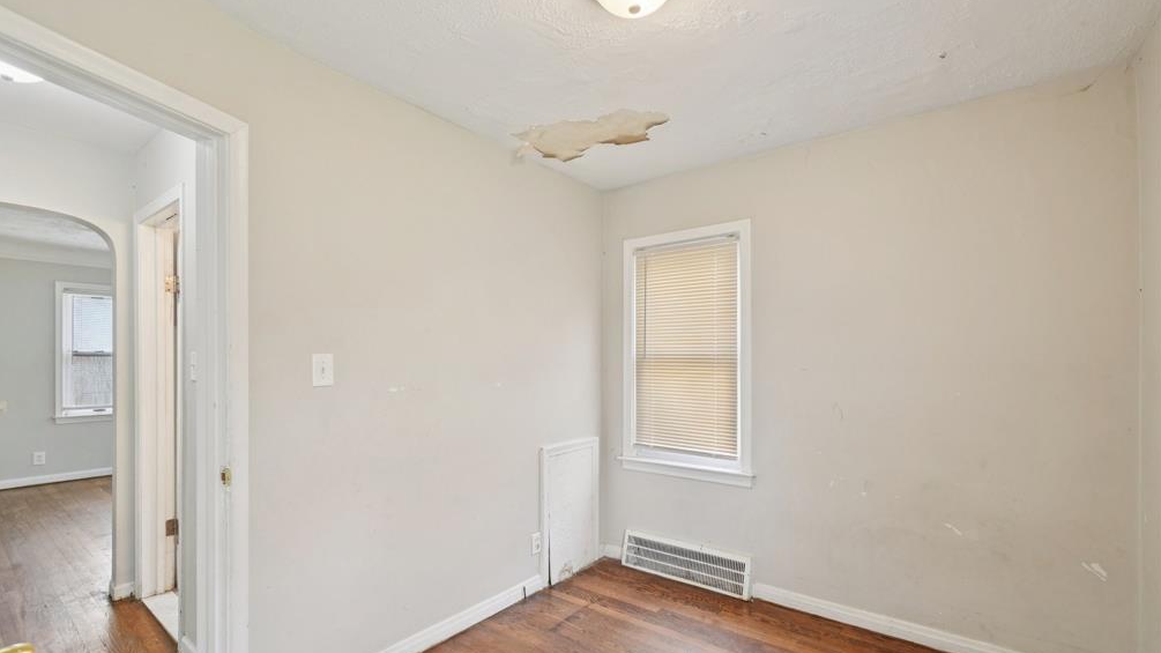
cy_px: 369
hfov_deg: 99.4
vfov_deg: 66.8
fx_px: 492
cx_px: 572
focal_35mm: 16
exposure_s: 1/15
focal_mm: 10
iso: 400
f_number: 8
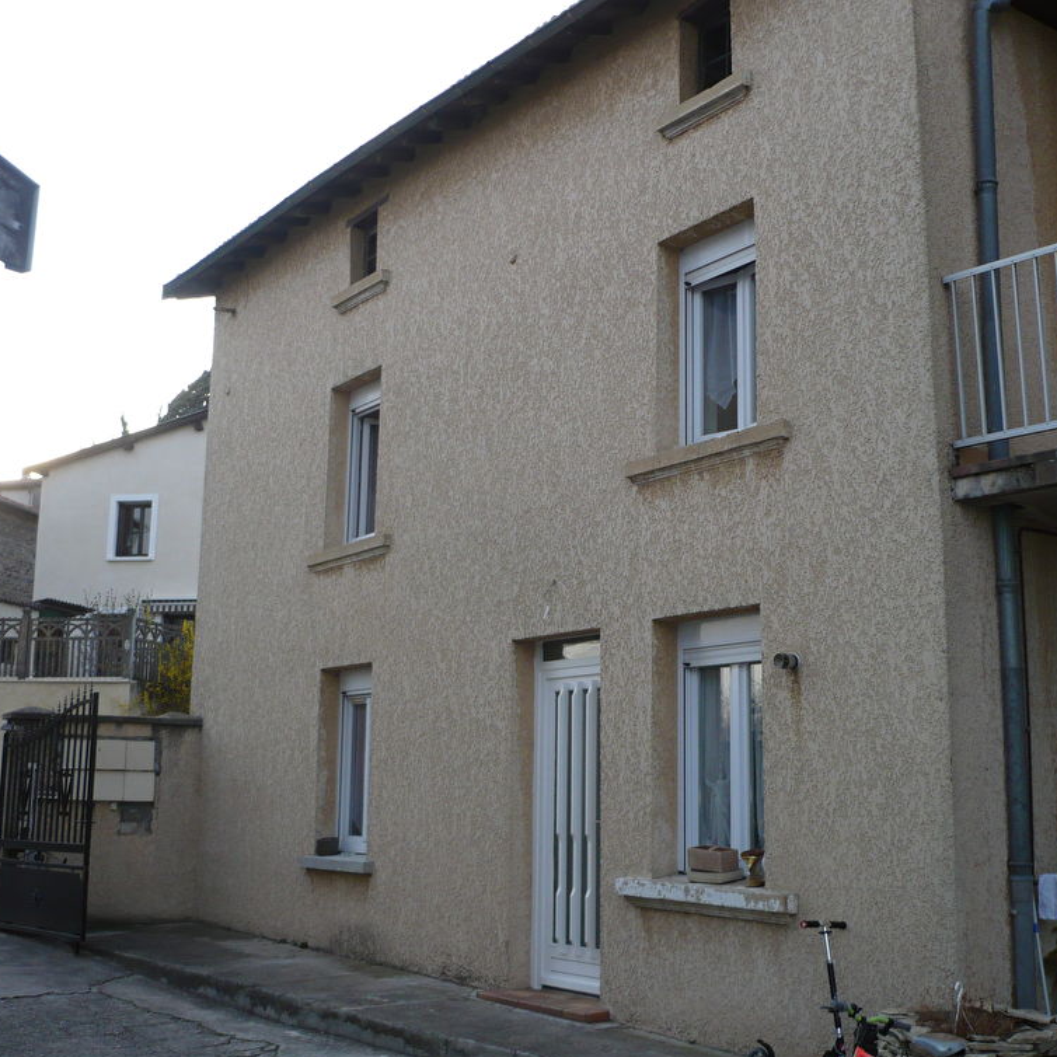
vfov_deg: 40.0
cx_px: 585
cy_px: 527
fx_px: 1451
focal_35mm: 42
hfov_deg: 40.0
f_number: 2.8
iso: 100
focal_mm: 5.8
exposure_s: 1/250
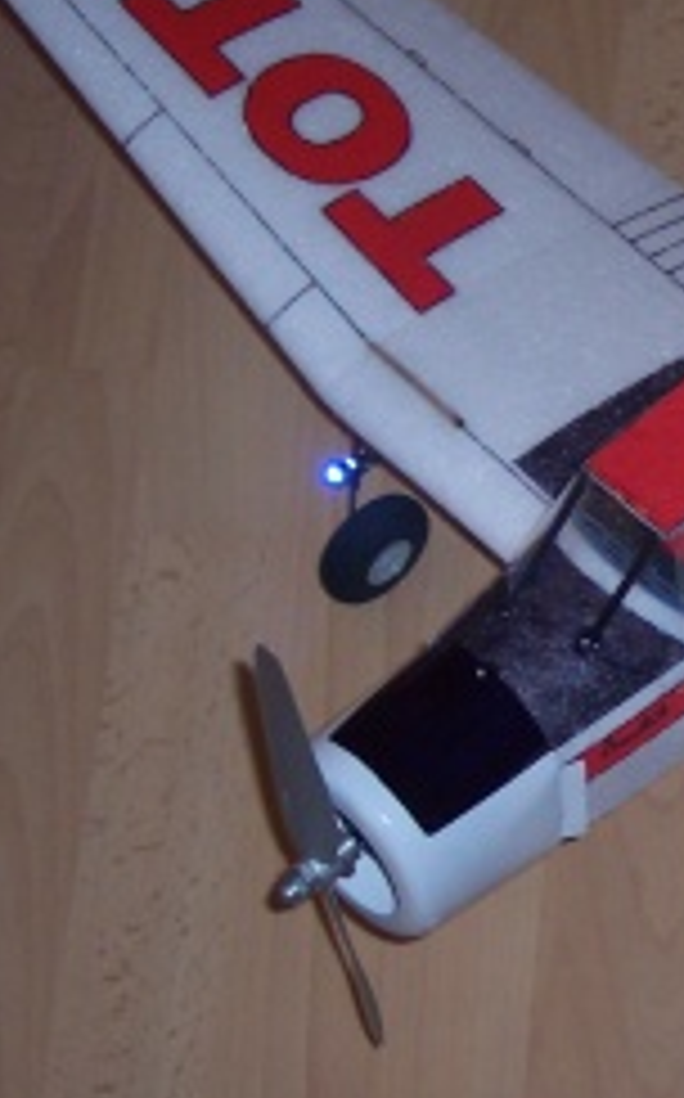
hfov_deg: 12.6
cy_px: 596
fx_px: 2960
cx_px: 986
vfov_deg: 21.0
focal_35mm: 99
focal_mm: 8
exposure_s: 1/30
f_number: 2.8
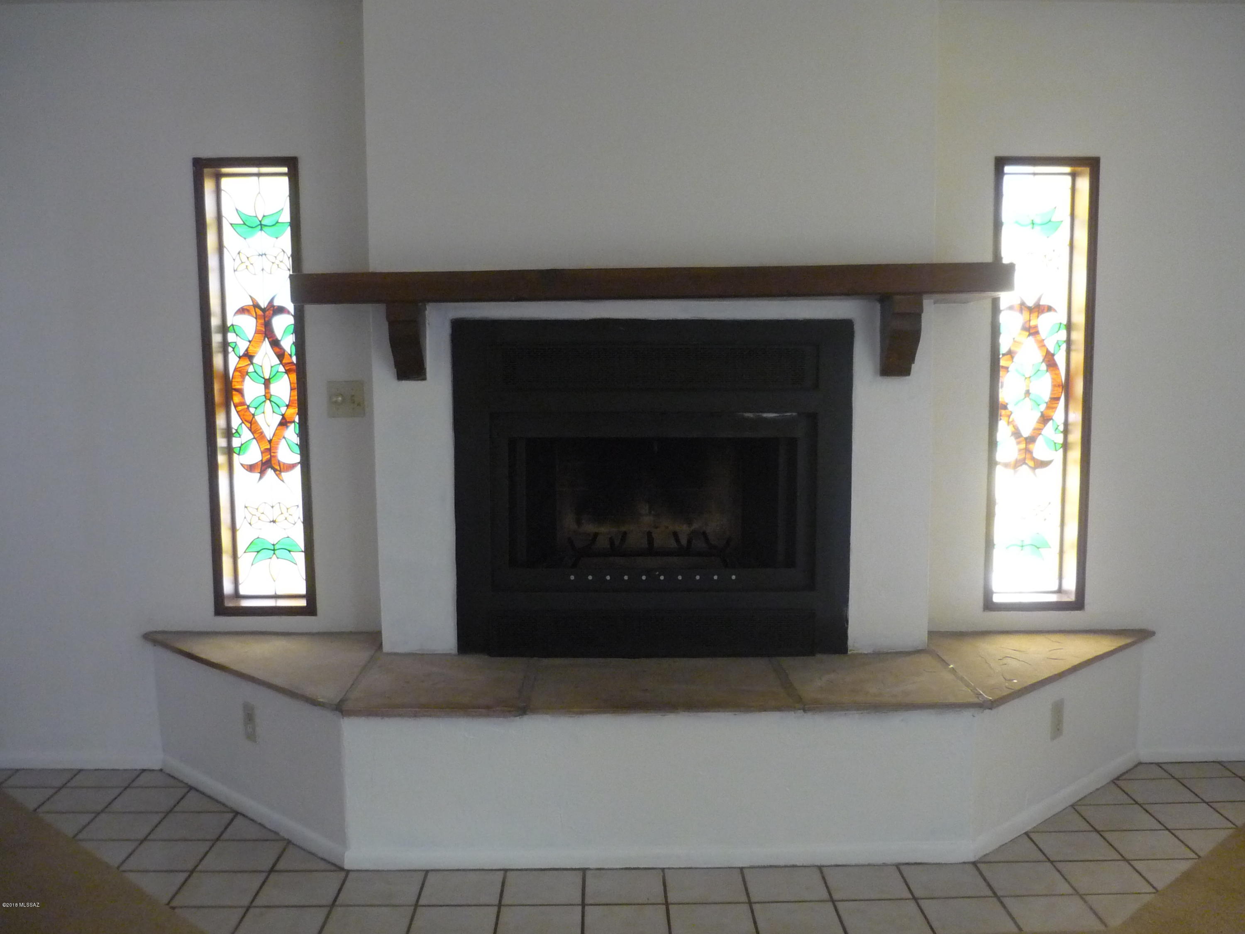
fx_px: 1187
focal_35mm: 33
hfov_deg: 55.4
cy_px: 467
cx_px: 622
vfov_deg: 42.9
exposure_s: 1/25
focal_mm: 5.5
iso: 400
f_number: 2.8
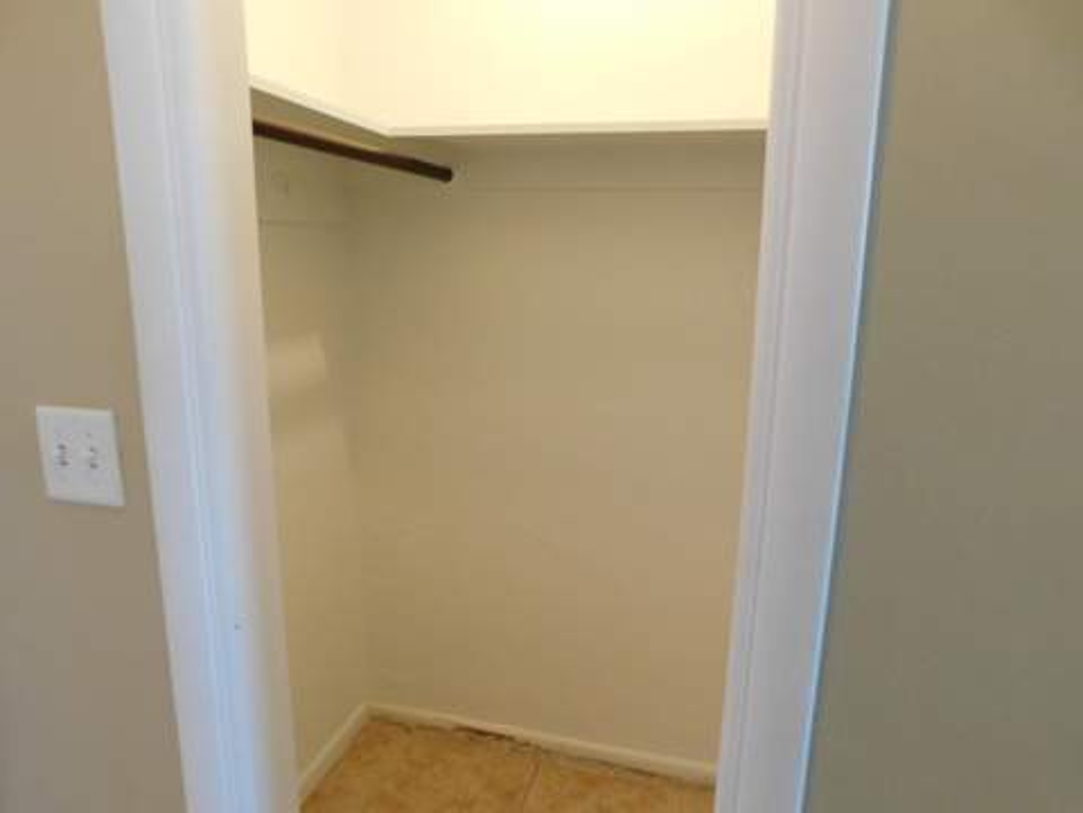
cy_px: 406
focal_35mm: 23
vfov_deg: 58.9
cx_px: 542
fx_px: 720
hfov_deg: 73.9
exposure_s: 1/25
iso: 400
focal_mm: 4
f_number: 3
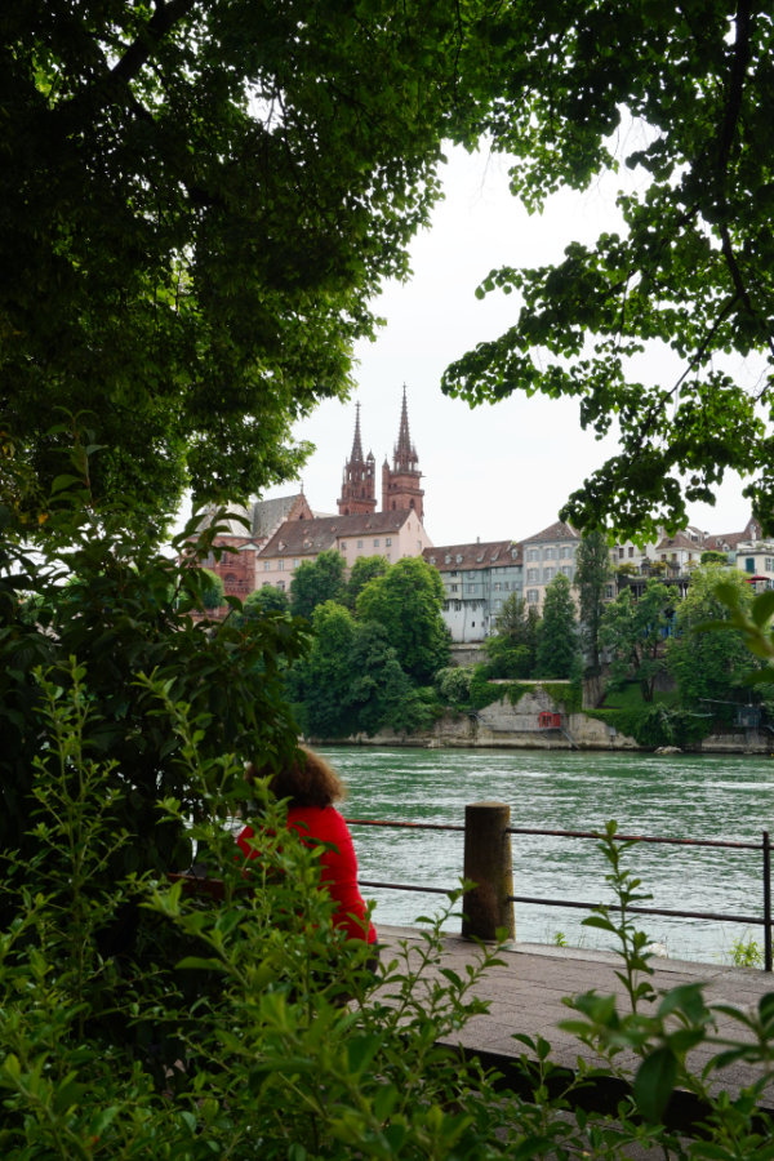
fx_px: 1258
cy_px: 580
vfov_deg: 49.6
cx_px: 387
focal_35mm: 39
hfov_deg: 34.2
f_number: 13
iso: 100
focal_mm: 26
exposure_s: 1/80
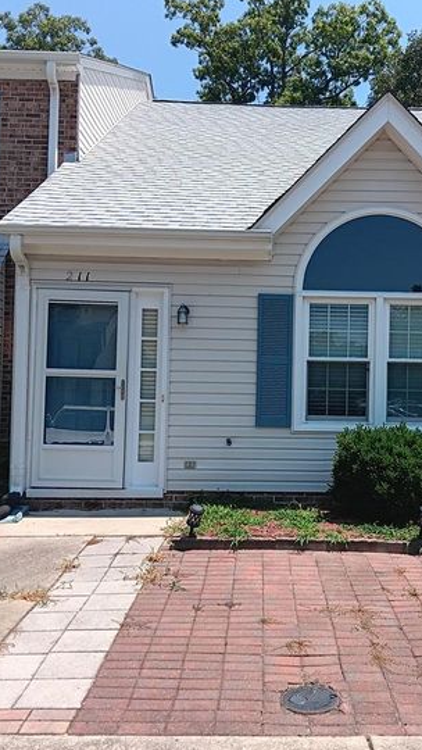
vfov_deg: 56.6
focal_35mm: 35
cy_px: 385
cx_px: 289
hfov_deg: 33.4
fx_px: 696
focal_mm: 3.98
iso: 20
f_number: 1.8
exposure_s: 1/1000
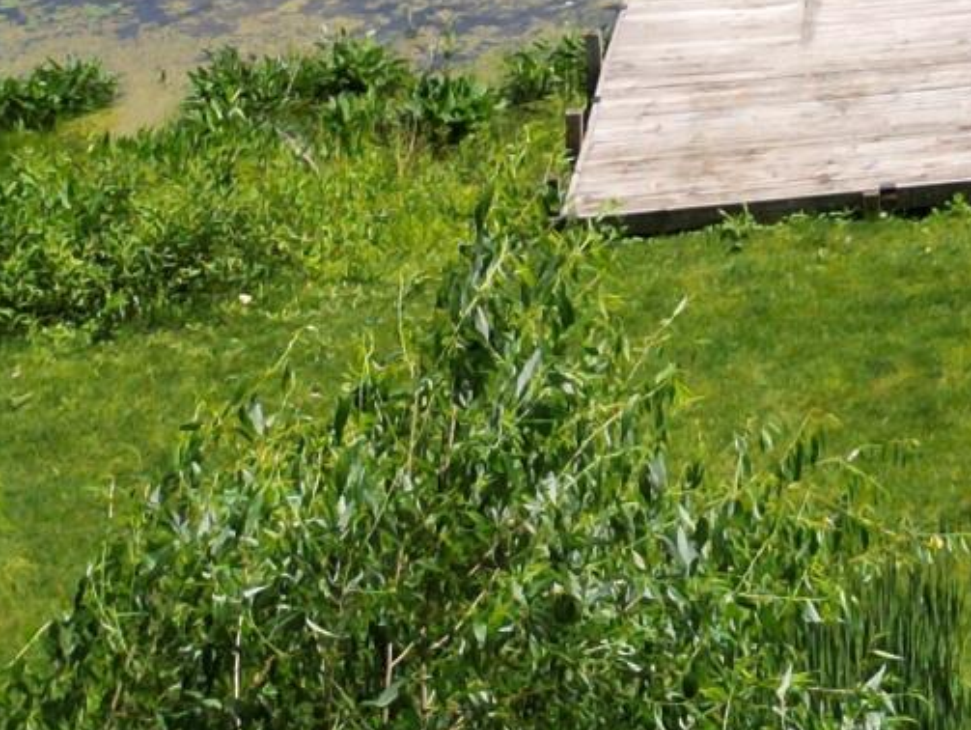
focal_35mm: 143
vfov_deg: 9.7
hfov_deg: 12.2
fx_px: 4014
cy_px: -693
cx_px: 1963
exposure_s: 1/2500
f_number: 1.7
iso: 120
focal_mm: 6.72
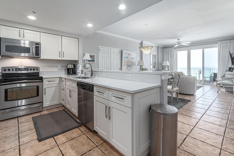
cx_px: 117
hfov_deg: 96.7
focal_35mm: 16
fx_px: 104
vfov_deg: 73.8
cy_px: 78
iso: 320
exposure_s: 1/160
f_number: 8
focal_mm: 16
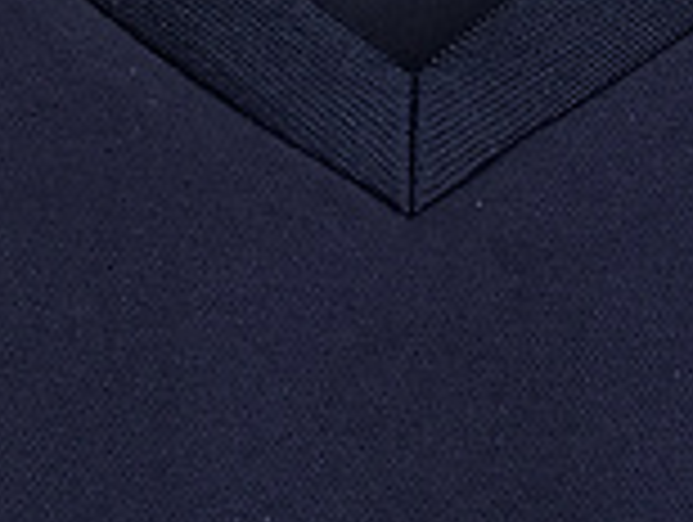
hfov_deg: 10.8
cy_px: 171
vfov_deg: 8.2
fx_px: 3649
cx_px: 405
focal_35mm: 182
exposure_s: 1/120
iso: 160
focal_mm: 5.58
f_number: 1.8
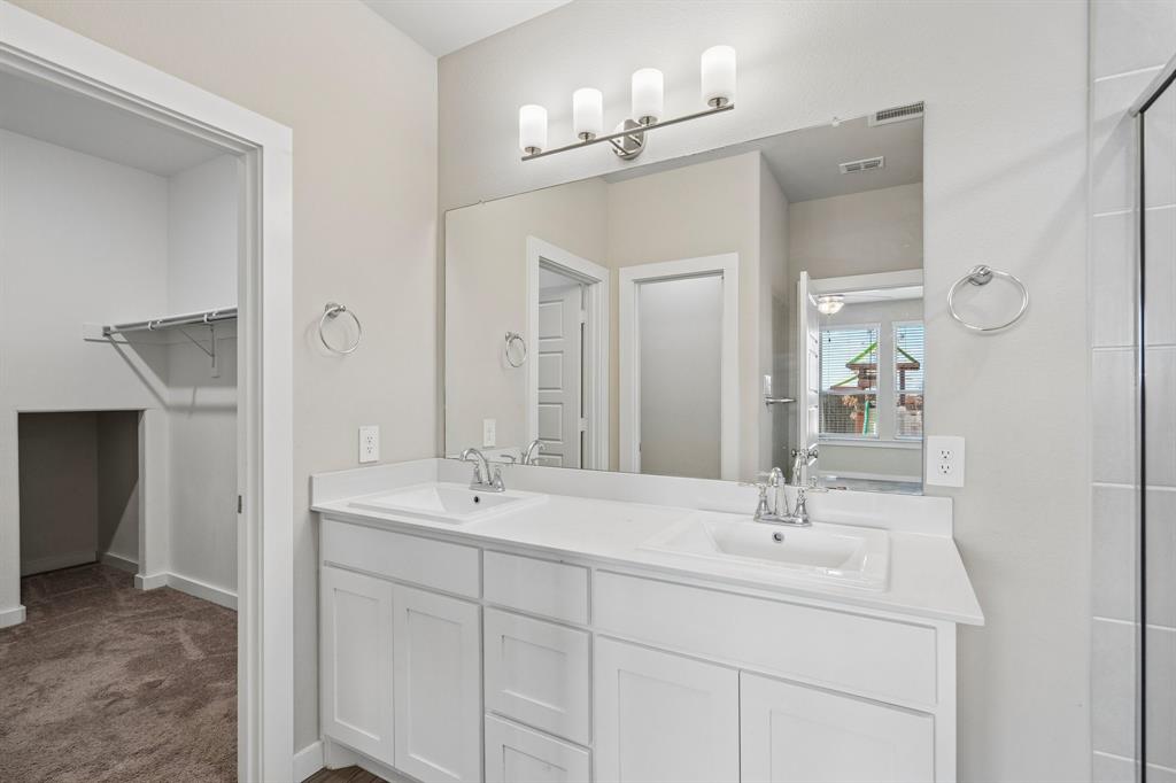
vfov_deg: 73.7
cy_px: 392
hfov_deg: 96.8
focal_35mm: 16
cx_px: 588
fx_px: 522
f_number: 8
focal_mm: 16
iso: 400
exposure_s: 1/25
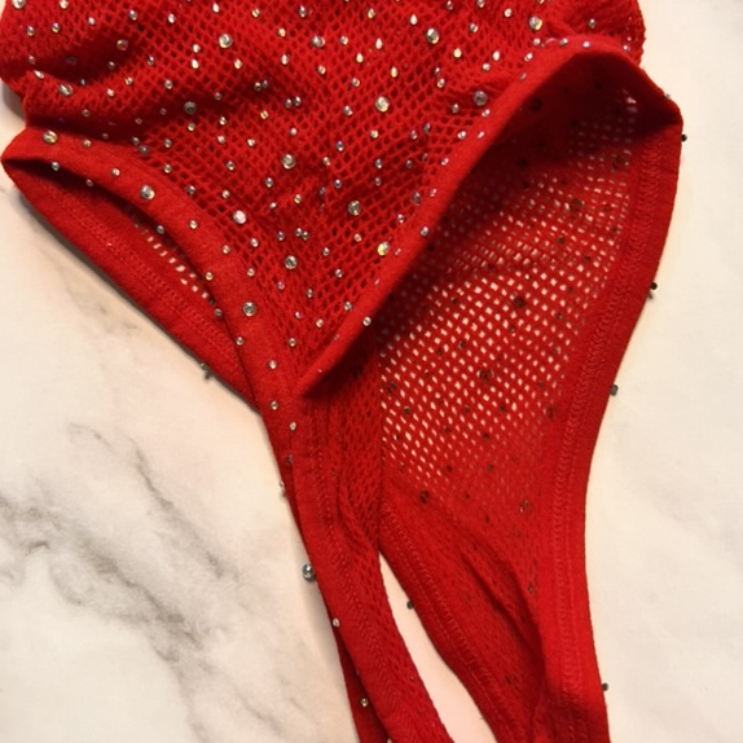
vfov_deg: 40.9
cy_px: 364
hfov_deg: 40.9
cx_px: 347
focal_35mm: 41
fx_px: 996
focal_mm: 5.7
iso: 100
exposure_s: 1/100
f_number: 1.5
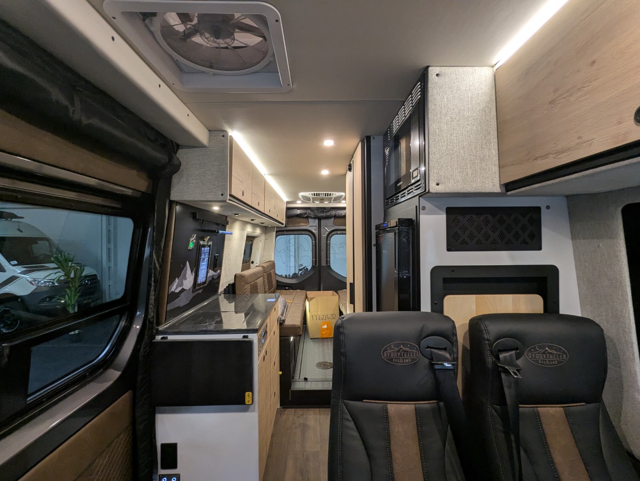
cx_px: 320
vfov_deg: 78.2
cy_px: 240
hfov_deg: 94.4
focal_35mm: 16
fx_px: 296
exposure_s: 1/28.4
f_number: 2.2
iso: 150
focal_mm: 2.35
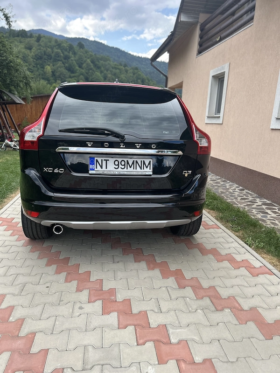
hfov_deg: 53.1
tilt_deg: -13.8
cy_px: 186
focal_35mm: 26
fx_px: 280
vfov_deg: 67.3
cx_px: 140
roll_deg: -4.2
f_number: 1.5
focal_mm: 5.7
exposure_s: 1/486
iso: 50
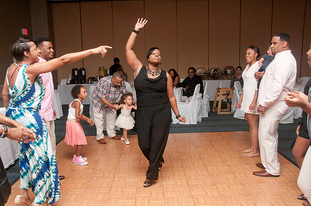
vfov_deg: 39.9
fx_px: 285
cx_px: 156
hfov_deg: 57.3
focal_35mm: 33
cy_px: 103
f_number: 5.6
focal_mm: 22
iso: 800
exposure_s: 1/125
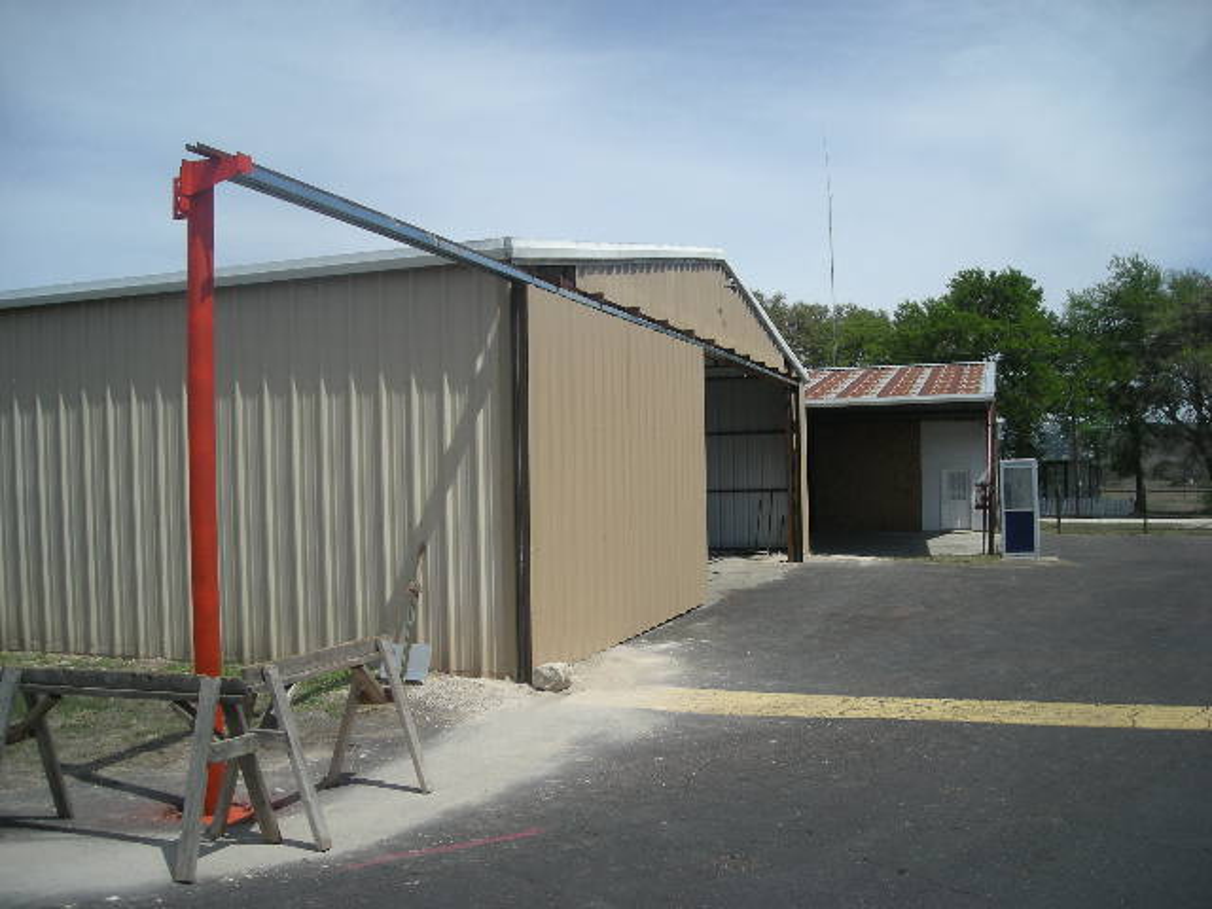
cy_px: 454
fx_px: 1225
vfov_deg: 40.7
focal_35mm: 35
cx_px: 606
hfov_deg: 52.6
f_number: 5.7
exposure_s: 1/338
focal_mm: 5.7
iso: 50
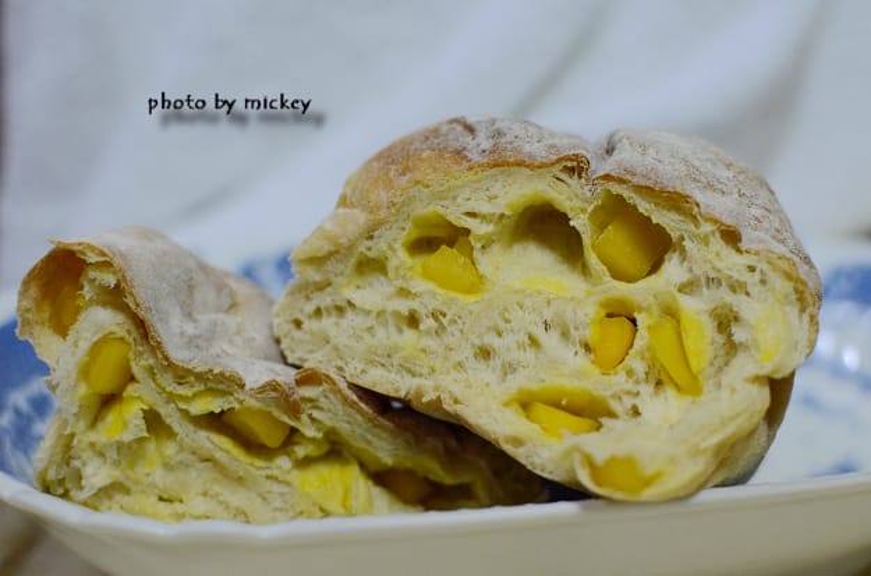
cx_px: 436
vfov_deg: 25.6
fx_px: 1267
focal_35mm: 52
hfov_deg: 37.9
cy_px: 288
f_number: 3.2
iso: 2500
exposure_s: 1/100
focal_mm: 35
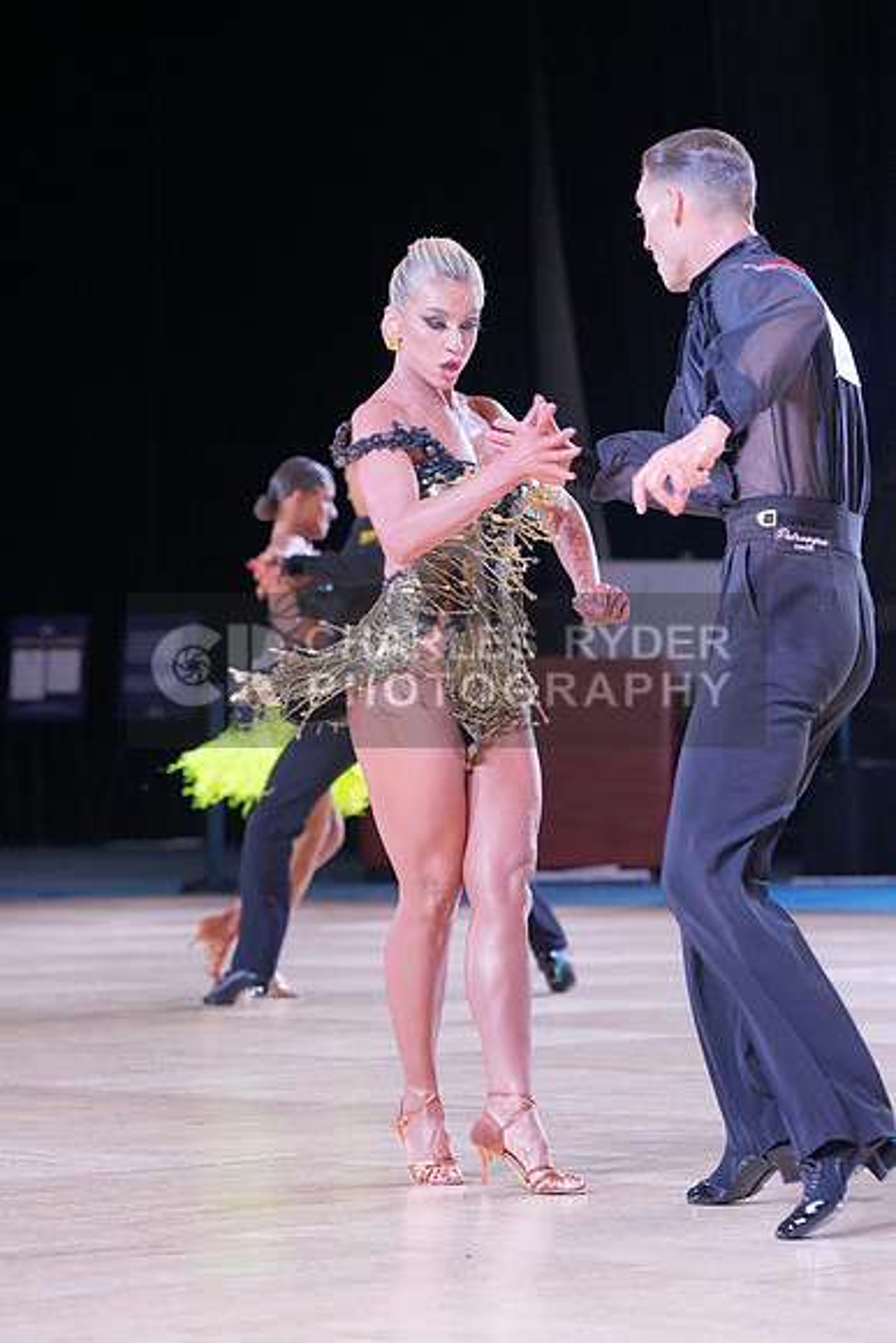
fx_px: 5708
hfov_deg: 9.0
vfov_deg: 13.4
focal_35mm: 153
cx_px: 448
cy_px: 672
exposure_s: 1/400
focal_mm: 153
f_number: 5.6
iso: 5000
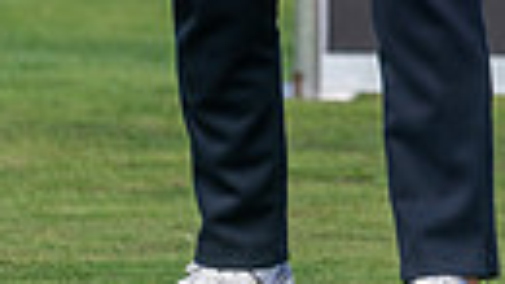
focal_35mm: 1398
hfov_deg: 1.5
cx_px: 653
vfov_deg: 0.9
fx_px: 18712
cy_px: -368
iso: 500
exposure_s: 1/1000
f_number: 5
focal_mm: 300
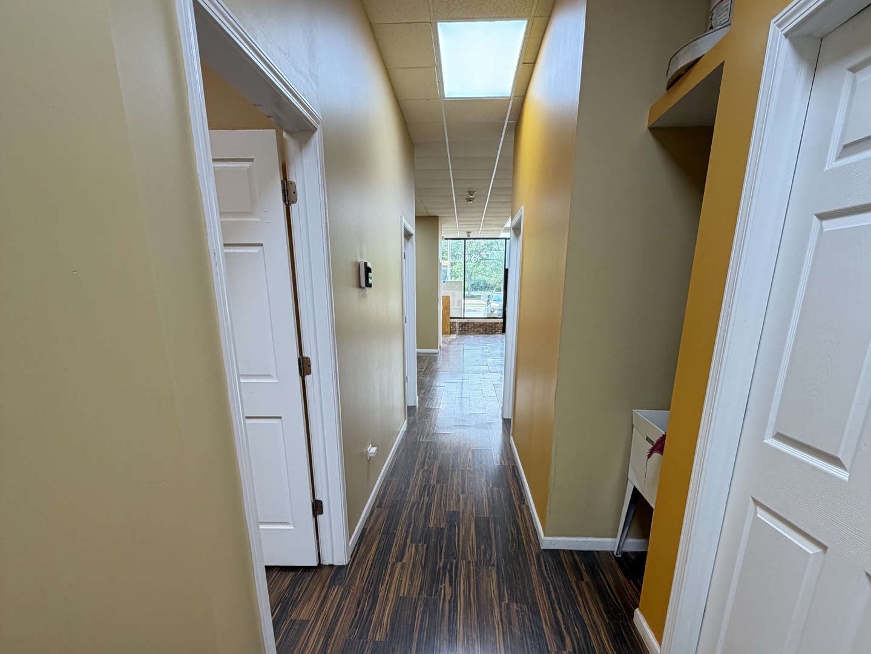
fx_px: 352
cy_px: 327
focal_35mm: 14
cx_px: 436
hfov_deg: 102.0
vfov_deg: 85.7
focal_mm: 2.22
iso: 160
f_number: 2.2
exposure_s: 1/120
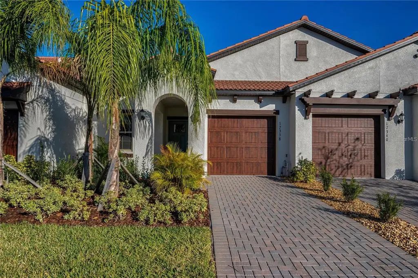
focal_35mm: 22
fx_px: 261
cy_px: 139
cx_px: 209
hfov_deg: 77.4
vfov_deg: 56.0
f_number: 6.3
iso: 250
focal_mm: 22.5
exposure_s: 1/2500
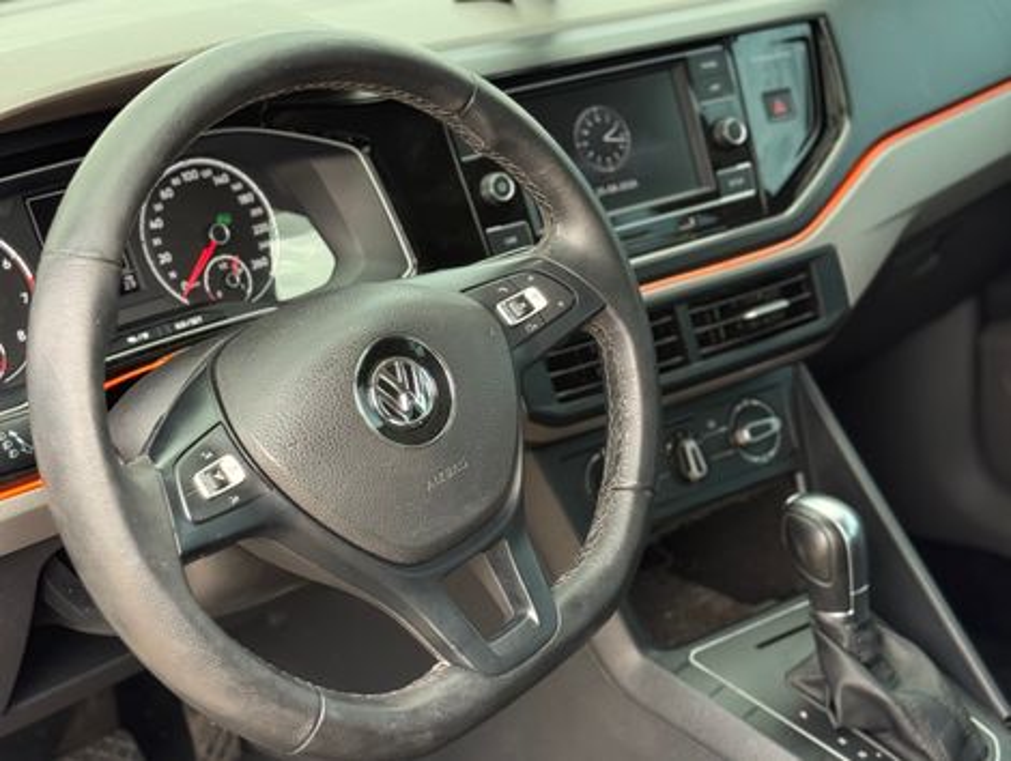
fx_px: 1404
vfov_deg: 30.3
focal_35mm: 48
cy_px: 380
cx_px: 506
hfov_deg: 39.6
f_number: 1.78
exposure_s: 1/224
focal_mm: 6.76
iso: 160
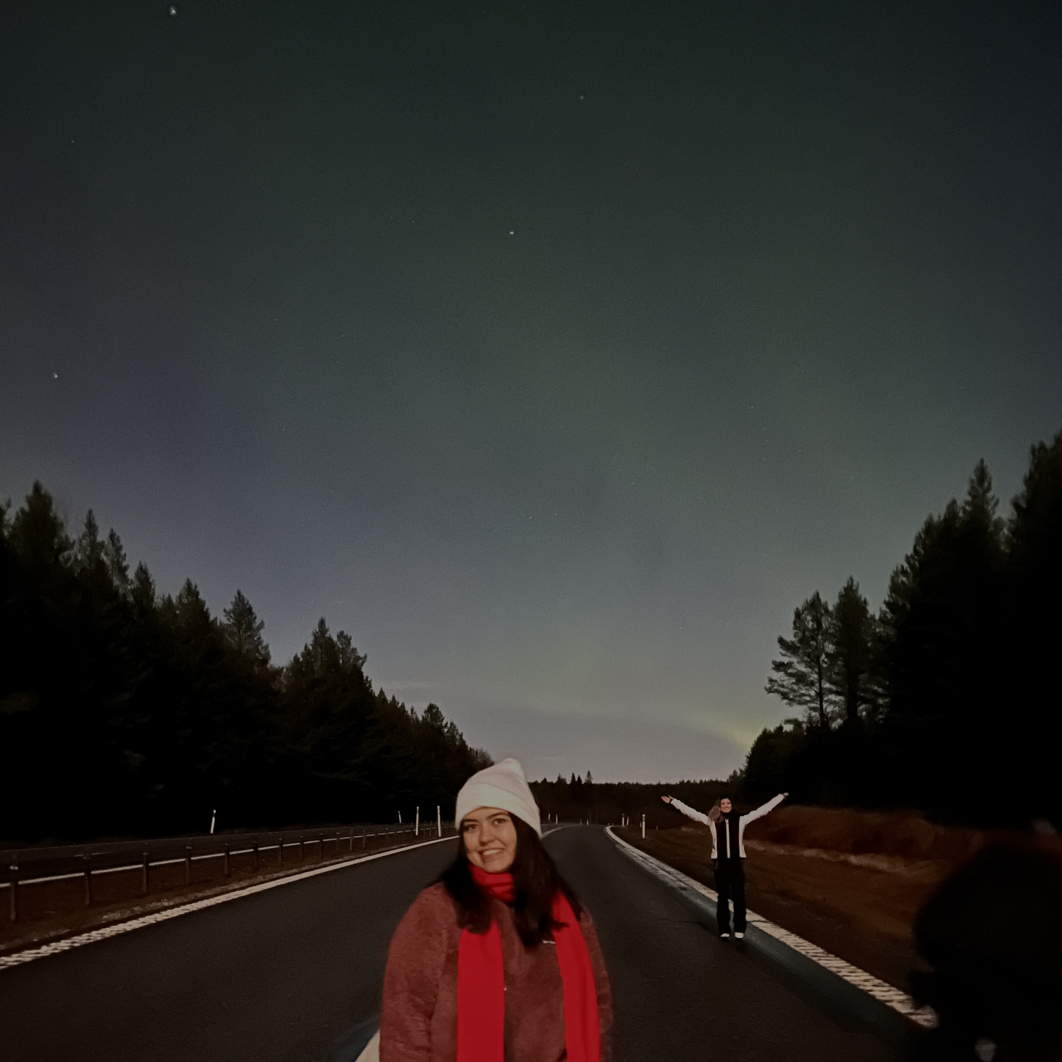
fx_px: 1319
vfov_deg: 42.3
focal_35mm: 38
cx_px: 485
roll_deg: -0.7
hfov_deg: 43.8
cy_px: 820
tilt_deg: -0.3
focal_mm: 5.1
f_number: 1.6
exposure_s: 1/2
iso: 5000
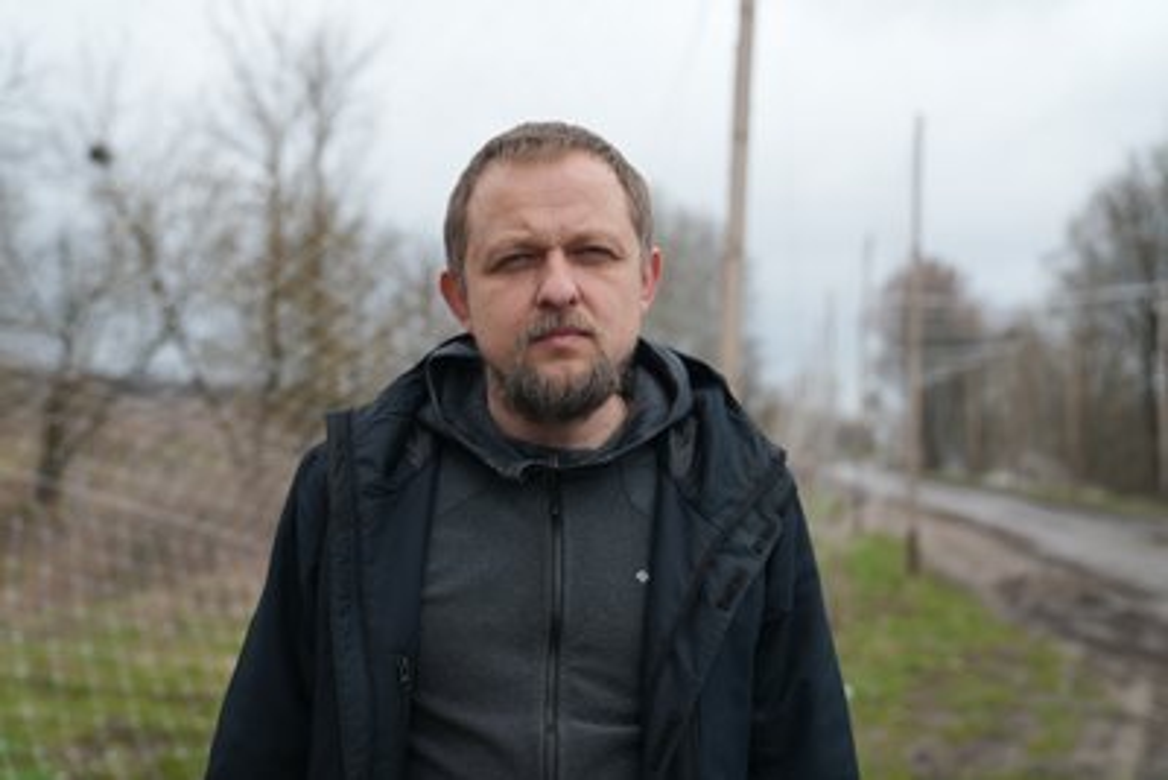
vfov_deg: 33.4
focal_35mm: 40
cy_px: 390
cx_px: 584
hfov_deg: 48.4
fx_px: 1298
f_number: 2.8
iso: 80
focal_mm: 40
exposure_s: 1/160
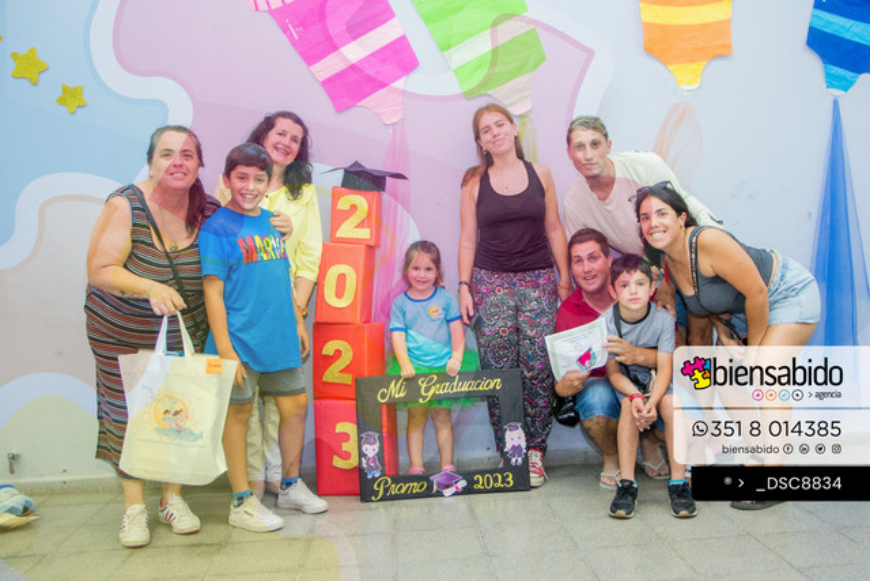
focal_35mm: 34
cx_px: 469
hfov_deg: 56.2
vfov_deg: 39.3
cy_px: 288
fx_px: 814
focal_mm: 20
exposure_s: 1/200
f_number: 2.8
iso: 2500
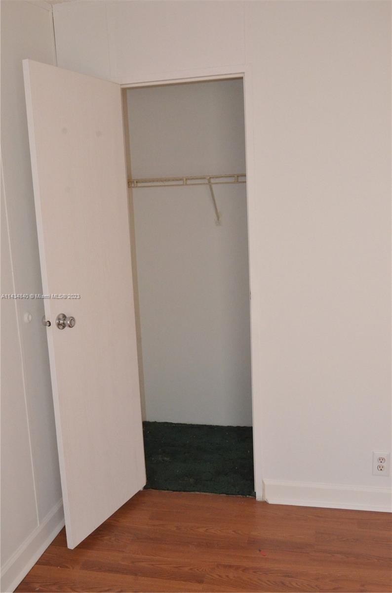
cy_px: 296
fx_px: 591
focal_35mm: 36
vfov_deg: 53.2
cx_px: 196
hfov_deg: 36.7
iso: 5000
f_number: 11
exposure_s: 1/250
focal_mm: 24
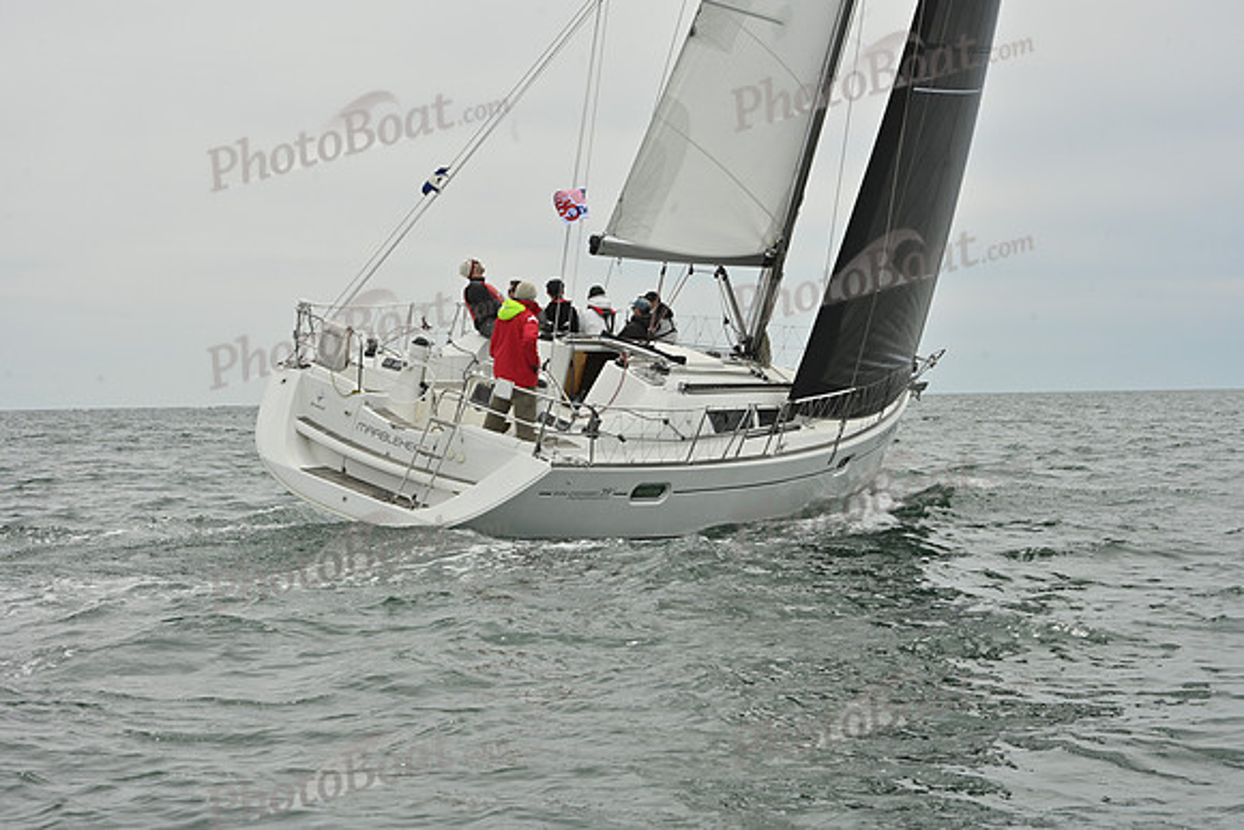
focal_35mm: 90
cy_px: 415
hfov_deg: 22.6
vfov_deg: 15.2
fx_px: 3111
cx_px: 622
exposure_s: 1/800
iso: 320
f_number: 10
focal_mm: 90
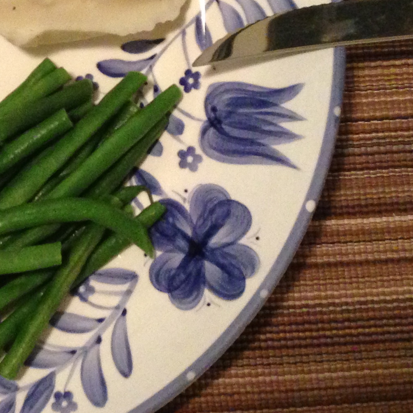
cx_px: -120
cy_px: 40
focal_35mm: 95
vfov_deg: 18.0
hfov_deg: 17.2
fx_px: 1282
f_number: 2.4
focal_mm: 4.13
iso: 400
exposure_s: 1/20
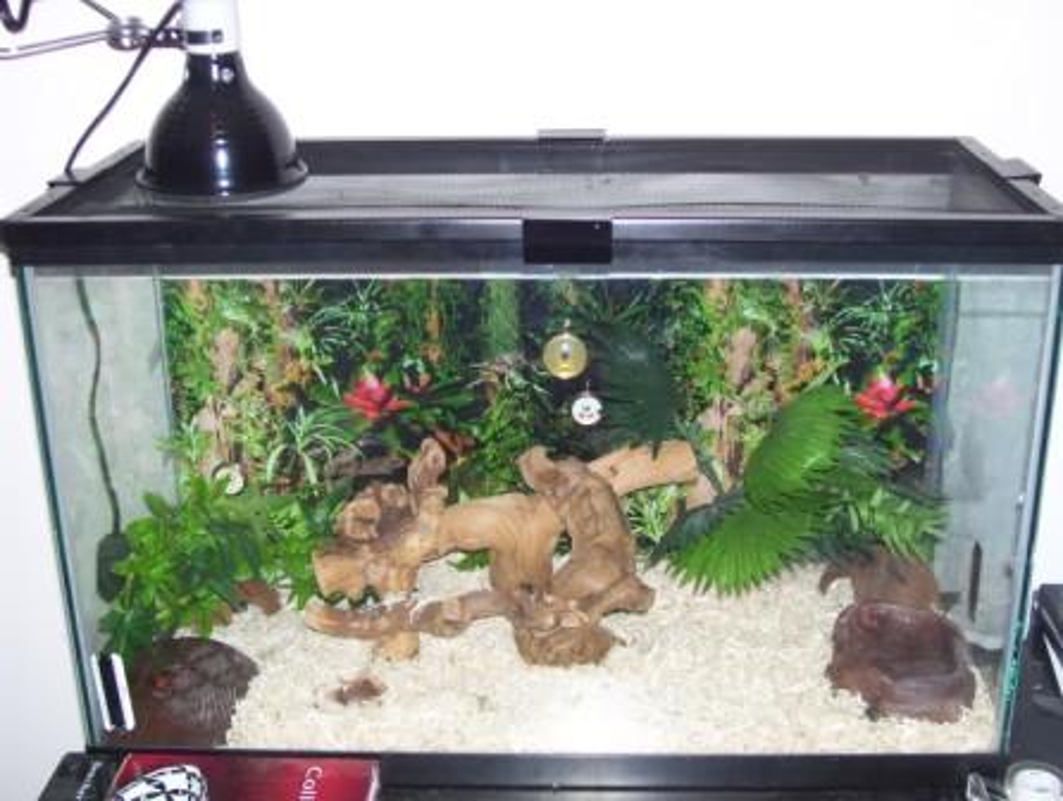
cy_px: 400
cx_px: 532
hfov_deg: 42.0
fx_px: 1384
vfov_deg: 32.3
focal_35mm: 45
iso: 80
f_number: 3
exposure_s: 1/60
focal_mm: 7.6
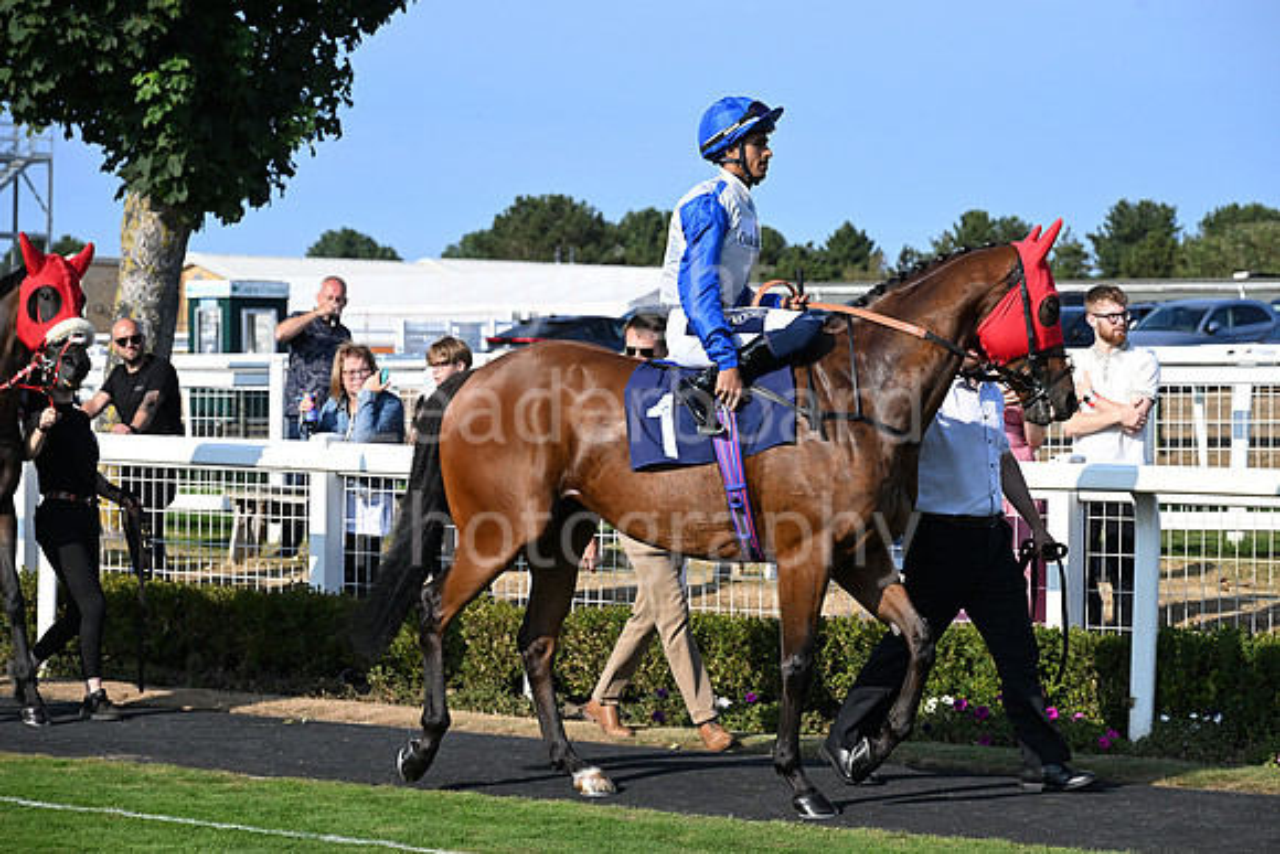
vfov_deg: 14.6
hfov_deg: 21.7
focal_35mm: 94
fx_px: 3343
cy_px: 427
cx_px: 640
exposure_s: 1/2000
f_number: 6.3
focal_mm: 94
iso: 500
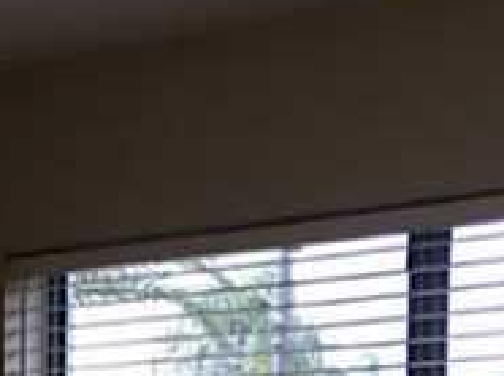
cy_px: 776
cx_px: 76
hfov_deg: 15.6
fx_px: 1818
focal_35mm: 125
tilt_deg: -4.8
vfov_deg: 10.7
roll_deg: -0.5
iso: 32
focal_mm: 4.15
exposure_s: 1/35
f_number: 2.2
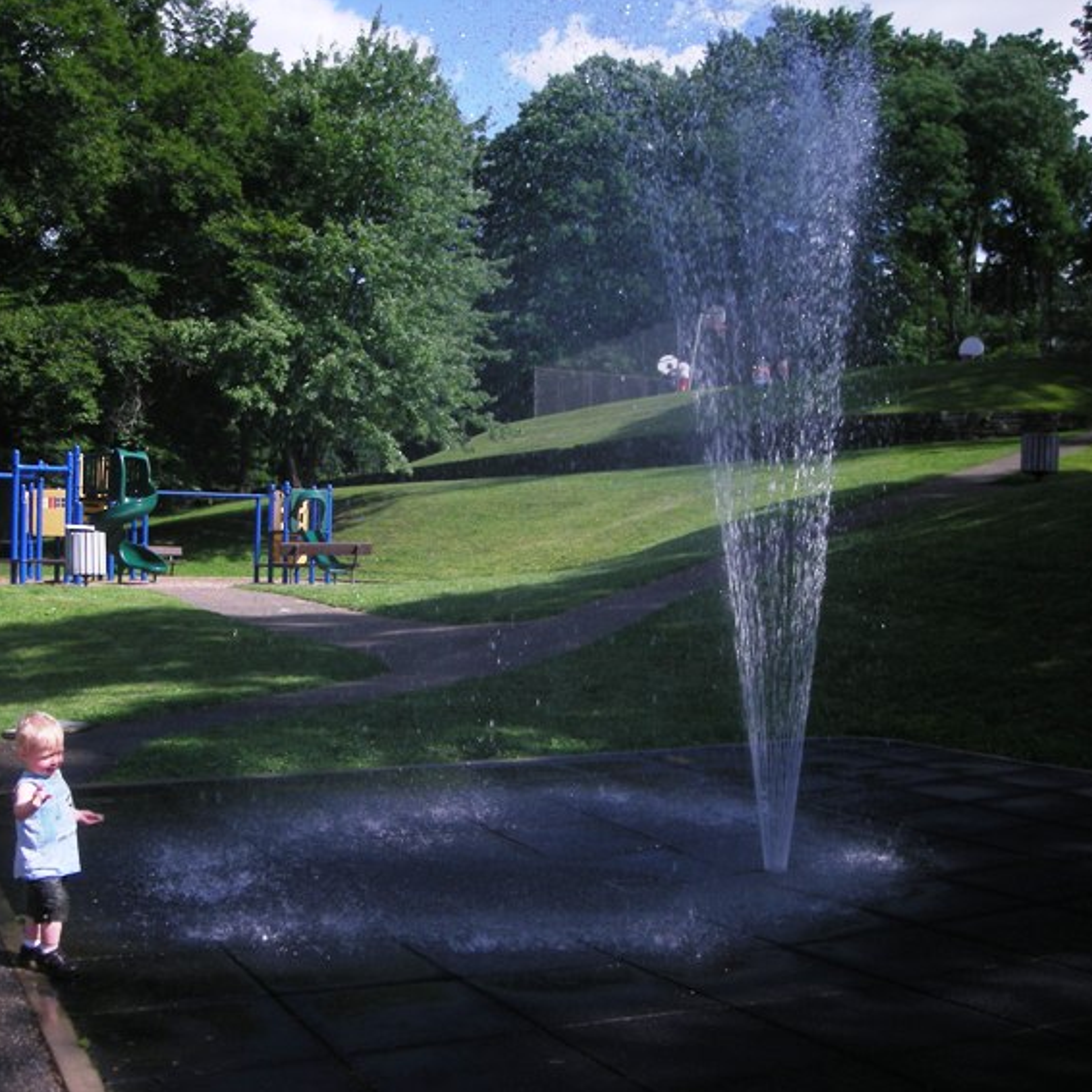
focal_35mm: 42
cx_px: 426
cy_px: 552
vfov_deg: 40.0
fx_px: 1499
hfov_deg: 39.8
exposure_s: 1/218
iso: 50
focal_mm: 5.7
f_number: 5.7
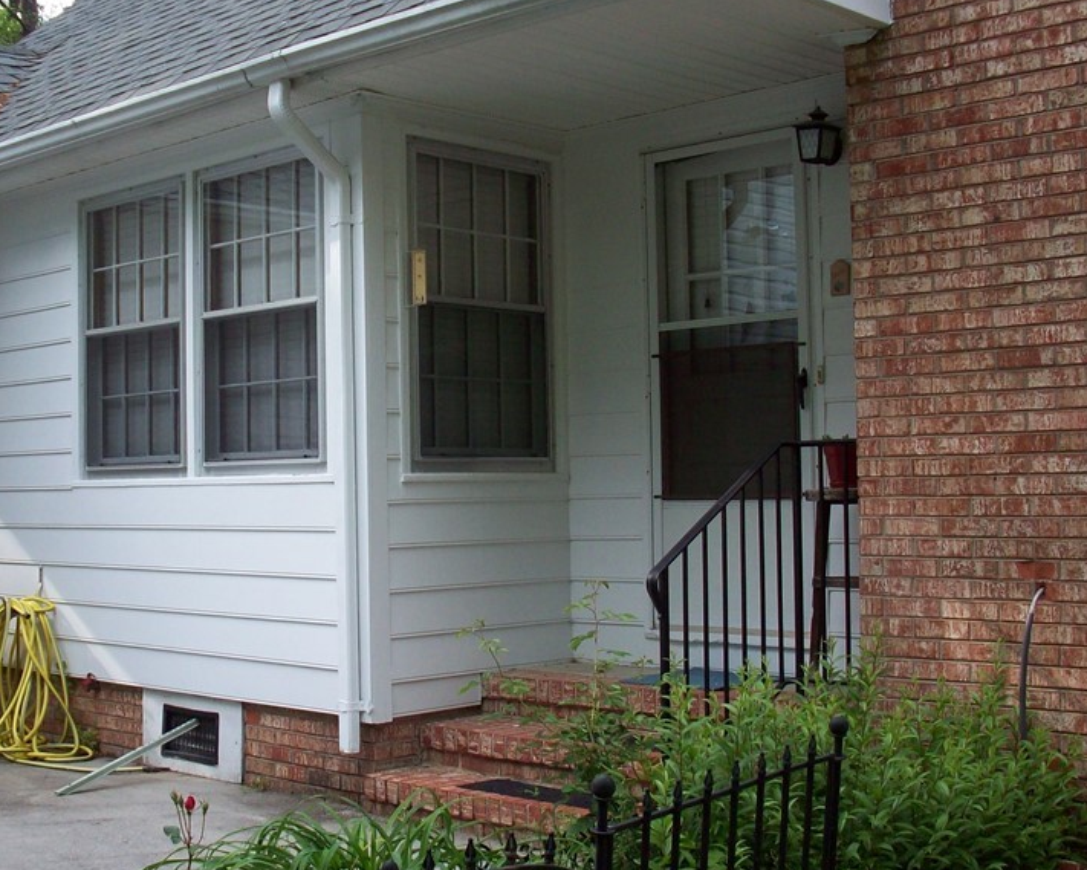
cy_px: 460
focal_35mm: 52
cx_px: 362
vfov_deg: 29.1
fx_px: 1673
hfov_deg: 35.6
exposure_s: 1/199
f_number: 2.8
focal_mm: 6.2
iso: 80
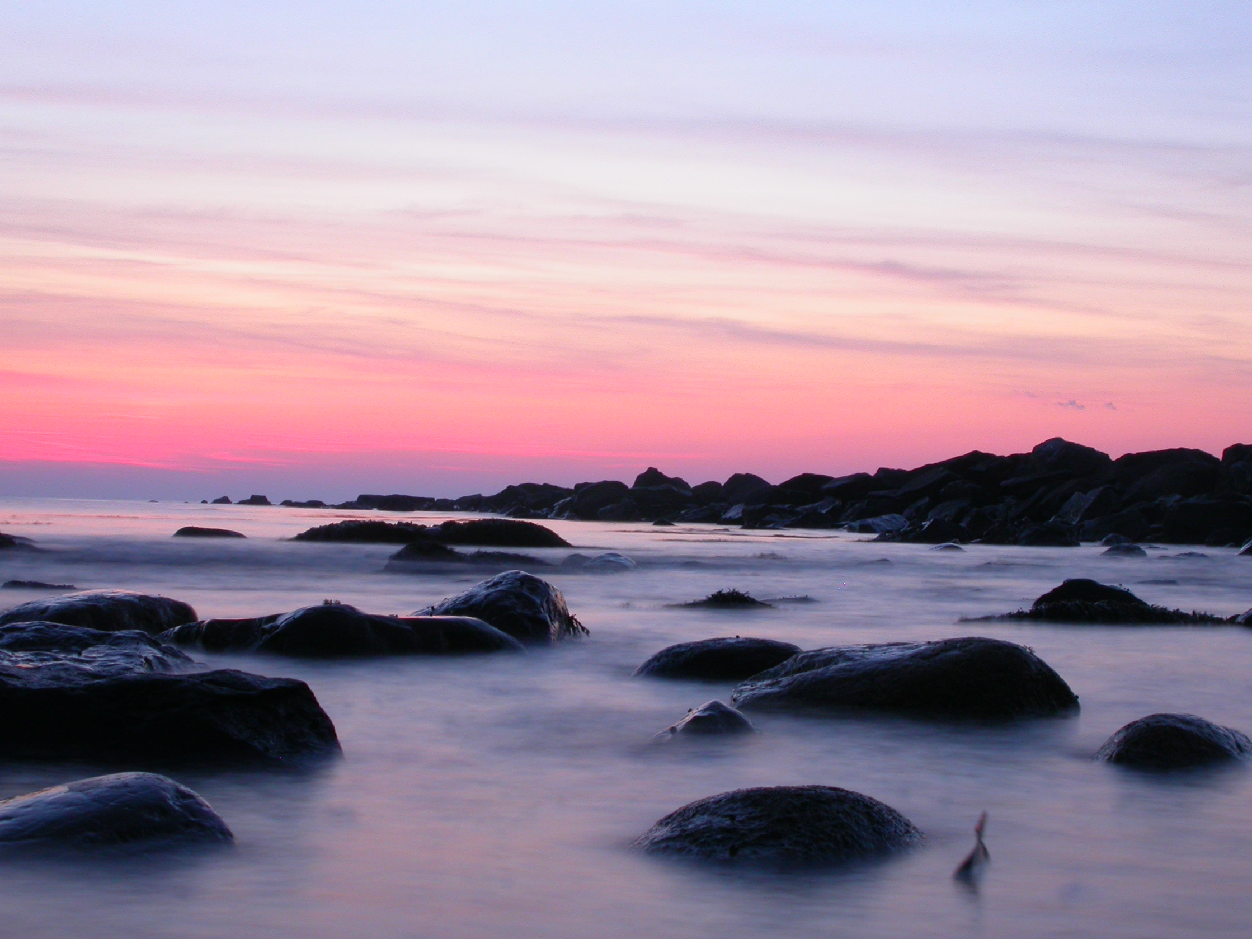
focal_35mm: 66
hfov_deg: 29.4
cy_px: 472
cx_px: 619
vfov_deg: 22.2
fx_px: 2387
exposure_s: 4
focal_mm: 13.5
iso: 100
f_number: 9.1
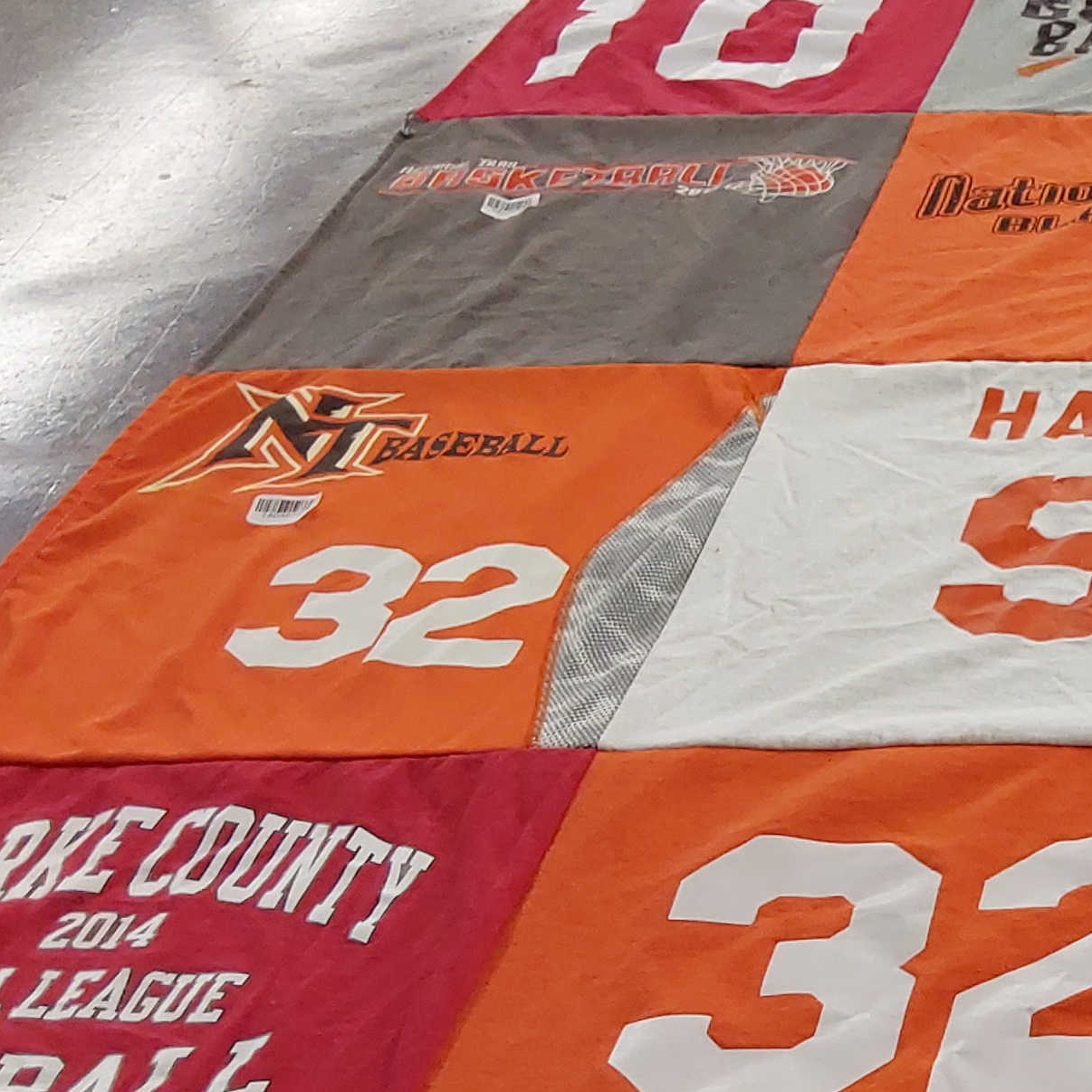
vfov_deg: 25.2
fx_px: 2391
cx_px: 1462
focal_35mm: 67
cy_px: 898
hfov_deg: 22.6
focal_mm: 2.91
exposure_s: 1/60
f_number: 1.9
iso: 100
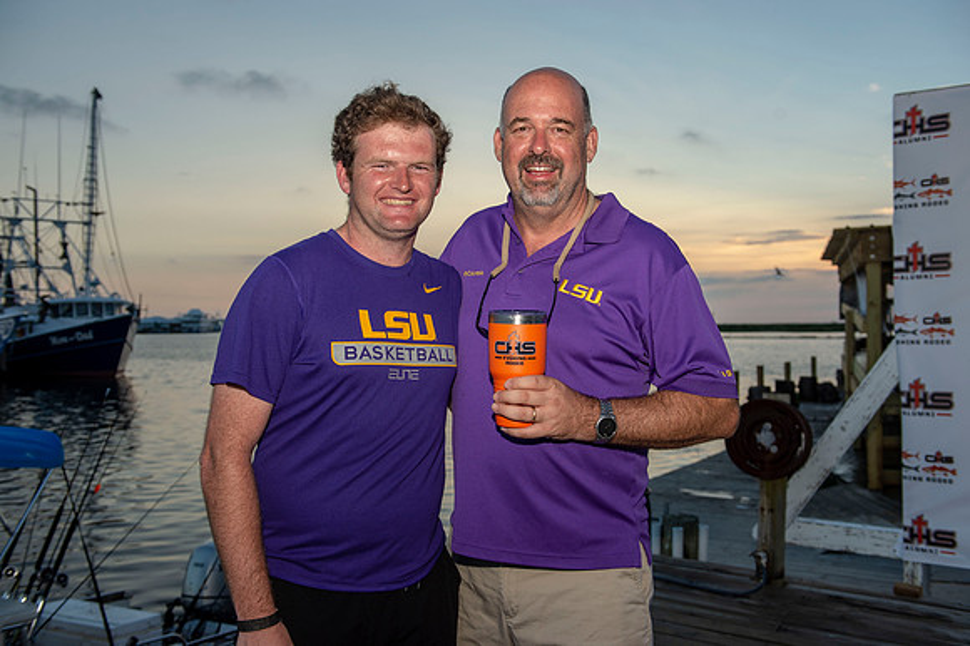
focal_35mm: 34
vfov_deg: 38.8
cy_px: 323
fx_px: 916
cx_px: 485
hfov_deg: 55.8
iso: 200
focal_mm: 34
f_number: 5
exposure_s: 1/200
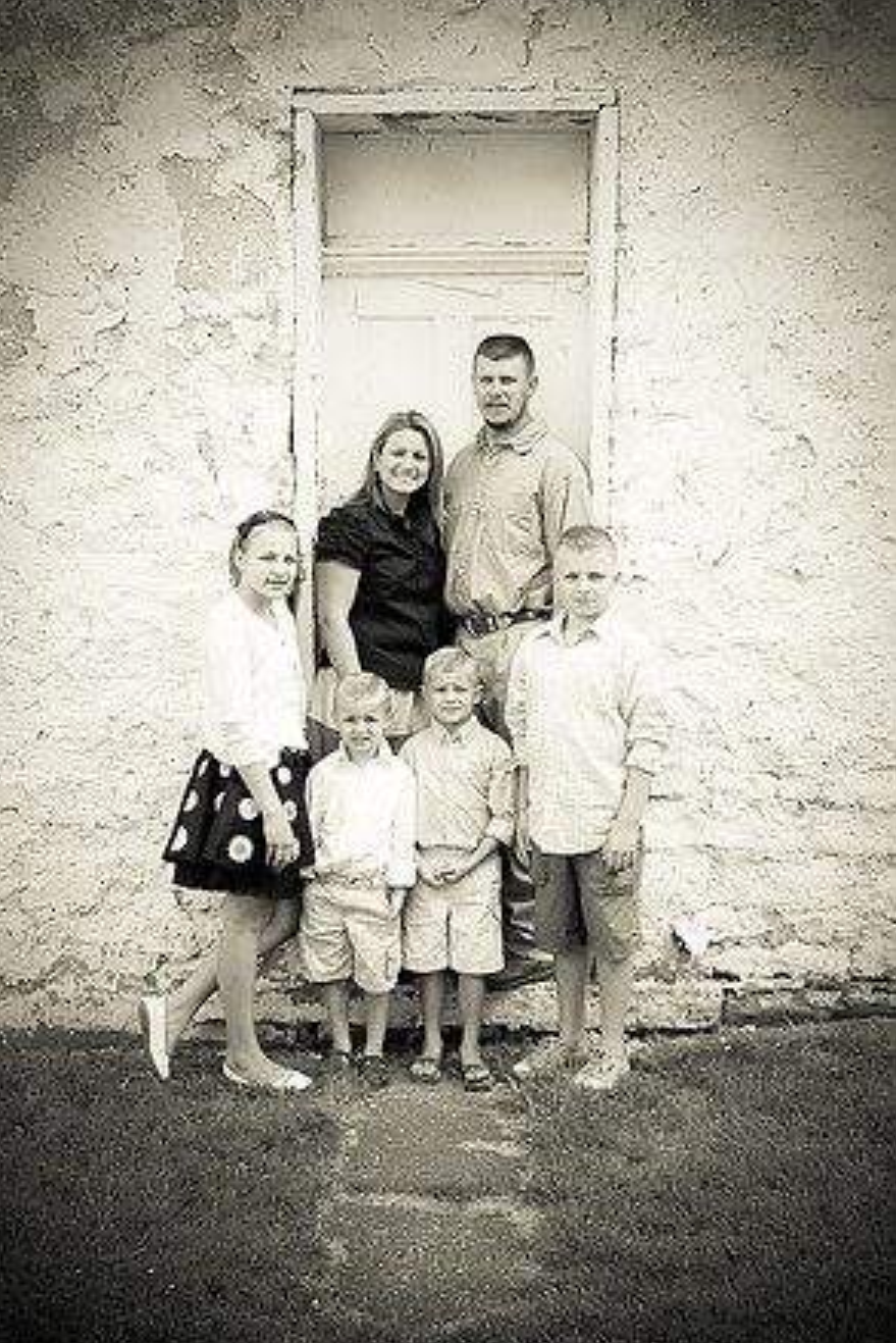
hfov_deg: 34.6
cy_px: 673
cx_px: 446
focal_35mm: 39
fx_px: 1437
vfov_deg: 50.1
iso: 200
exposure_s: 1/200
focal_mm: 25
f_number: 6.3
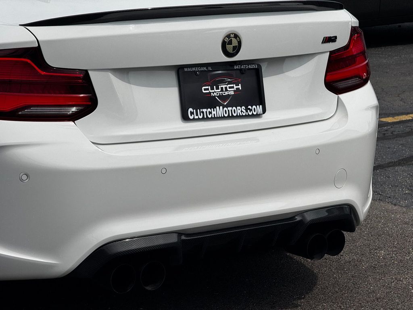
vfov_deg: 12.3
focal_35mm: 120
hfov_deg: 16.4
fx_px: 1432
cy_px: 155
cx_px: 206
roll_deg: -1.0
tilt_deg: -10.5
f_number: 2.8
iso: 50
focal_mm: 15.66
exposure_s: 1/3690
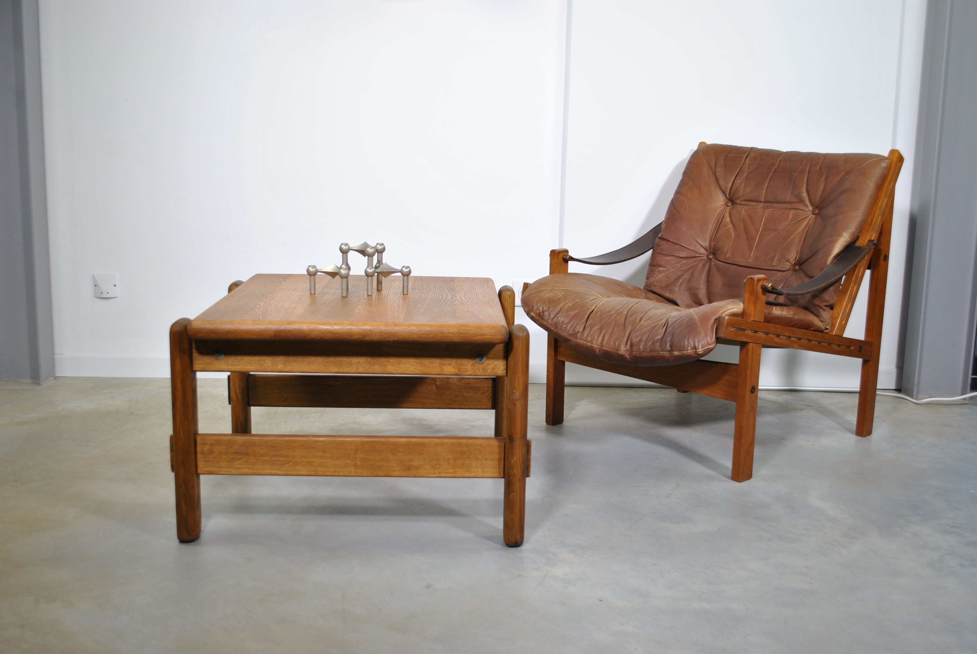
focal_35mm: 39
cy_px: 327
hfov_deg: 49.5
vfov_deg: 34.3
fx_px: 1060
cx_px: 488
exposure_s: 1/20
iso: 200
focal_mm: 26
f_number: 4.5
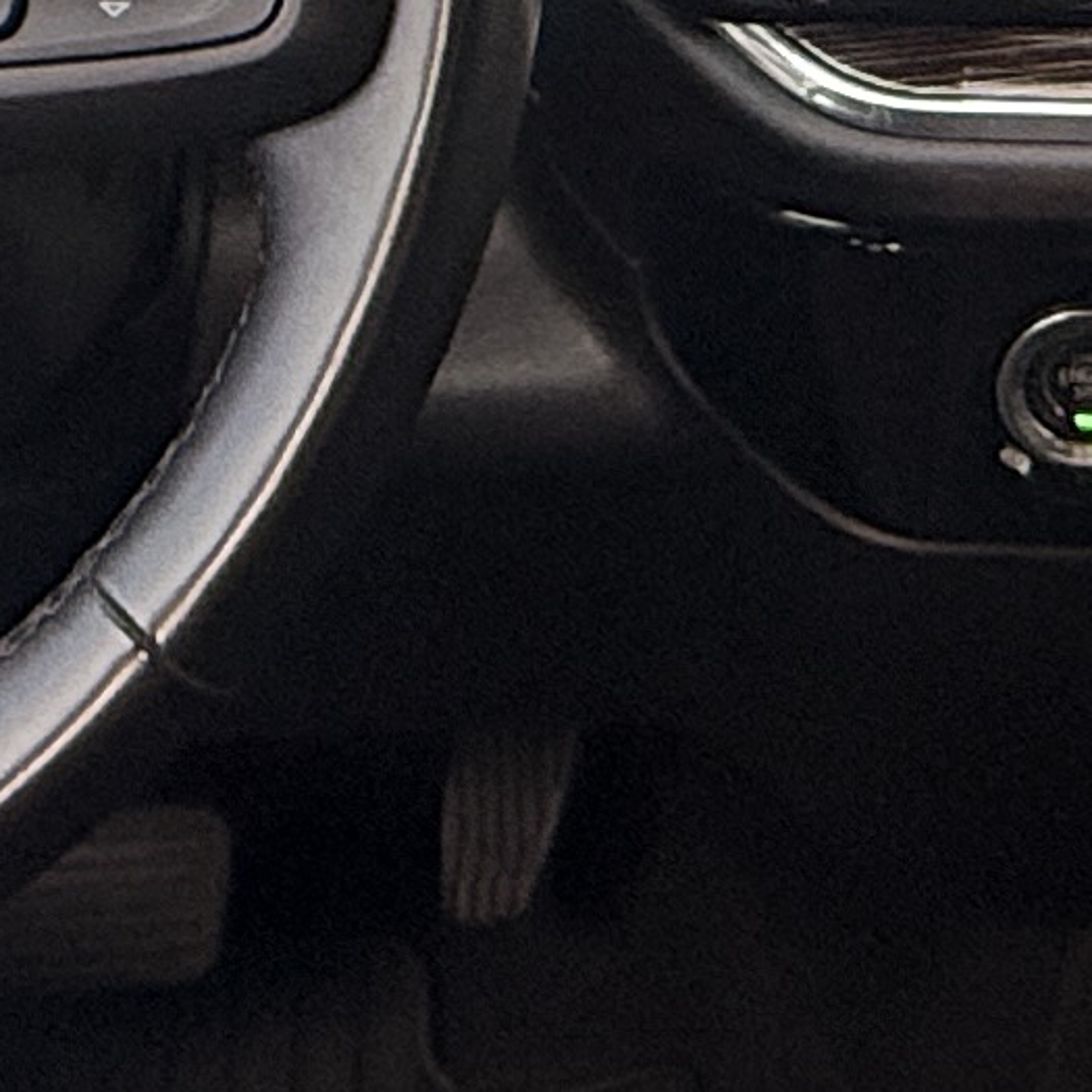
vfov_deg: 17.2
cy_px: -318
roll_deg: +0.6
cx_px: 892
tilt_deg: -21.2
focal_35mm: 95
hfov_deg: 18.1
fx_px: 3391
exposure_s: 1/99
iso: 200
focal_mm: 2.22
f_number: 2.2
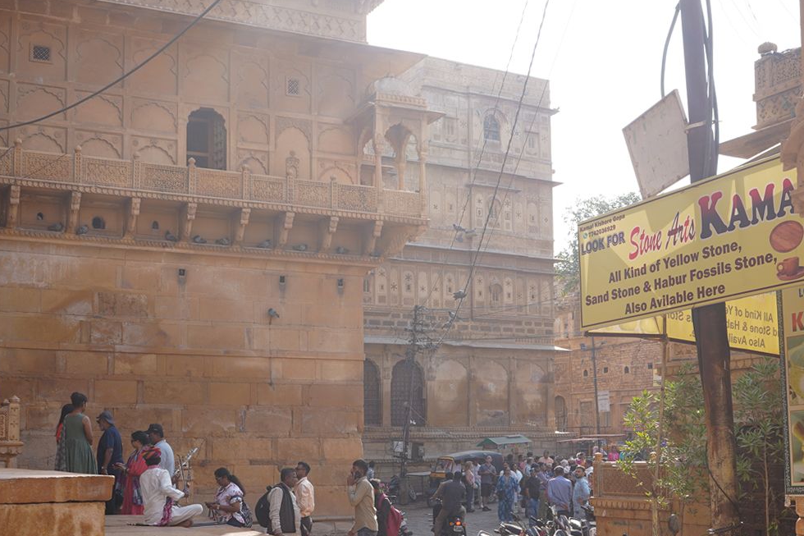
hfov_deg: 40.3
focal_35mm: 49
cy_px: 367
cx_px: 377
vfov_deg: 27.3
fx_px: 1094
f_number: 8
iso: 100
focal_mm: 24
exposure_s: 1/100
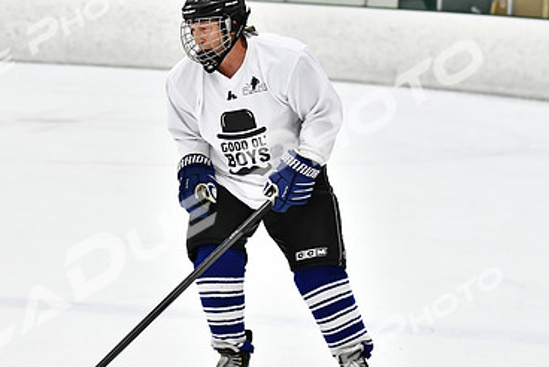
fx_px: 2594
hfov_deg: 12.1
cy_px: 225
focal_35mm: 170
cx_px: 155
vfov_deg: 8.1
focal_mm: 72
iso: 5000
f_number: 2.8
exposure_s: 1/1250
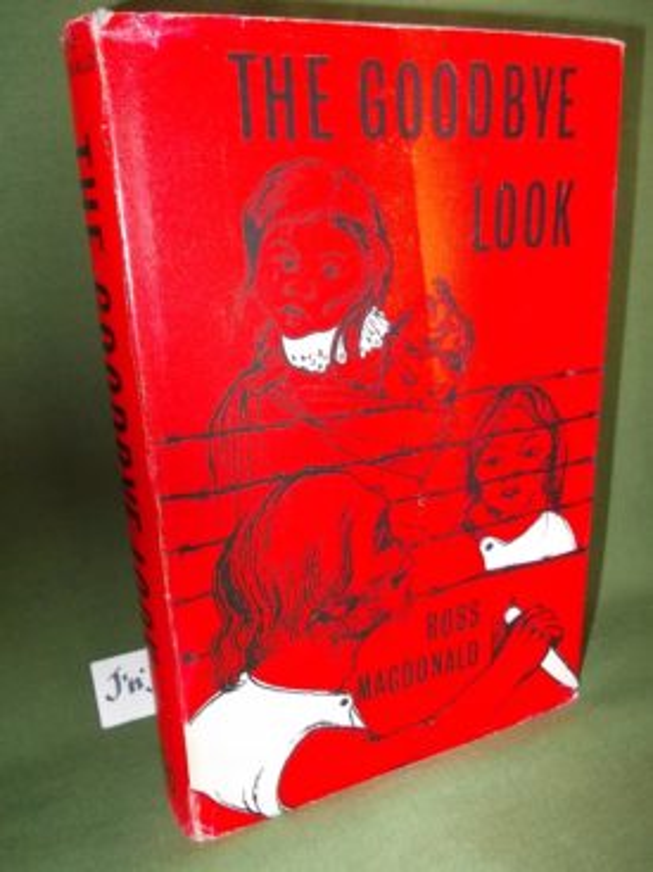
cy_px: 436
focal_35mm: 28
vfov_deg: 63.5
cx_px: 326
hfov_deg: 49.7
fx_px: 705
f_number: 2.7
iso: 200
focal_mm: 4
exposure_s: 1/25
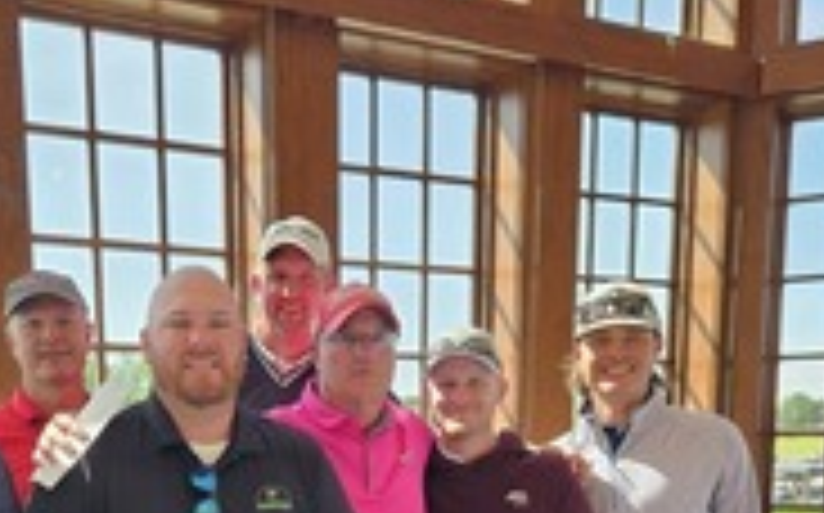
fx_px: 1077
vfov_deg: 24.7
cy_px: 585
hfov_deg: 41.5
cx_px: 302
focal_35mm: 48
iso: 125
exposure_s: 1/120
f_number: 1.8
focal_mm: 5.4
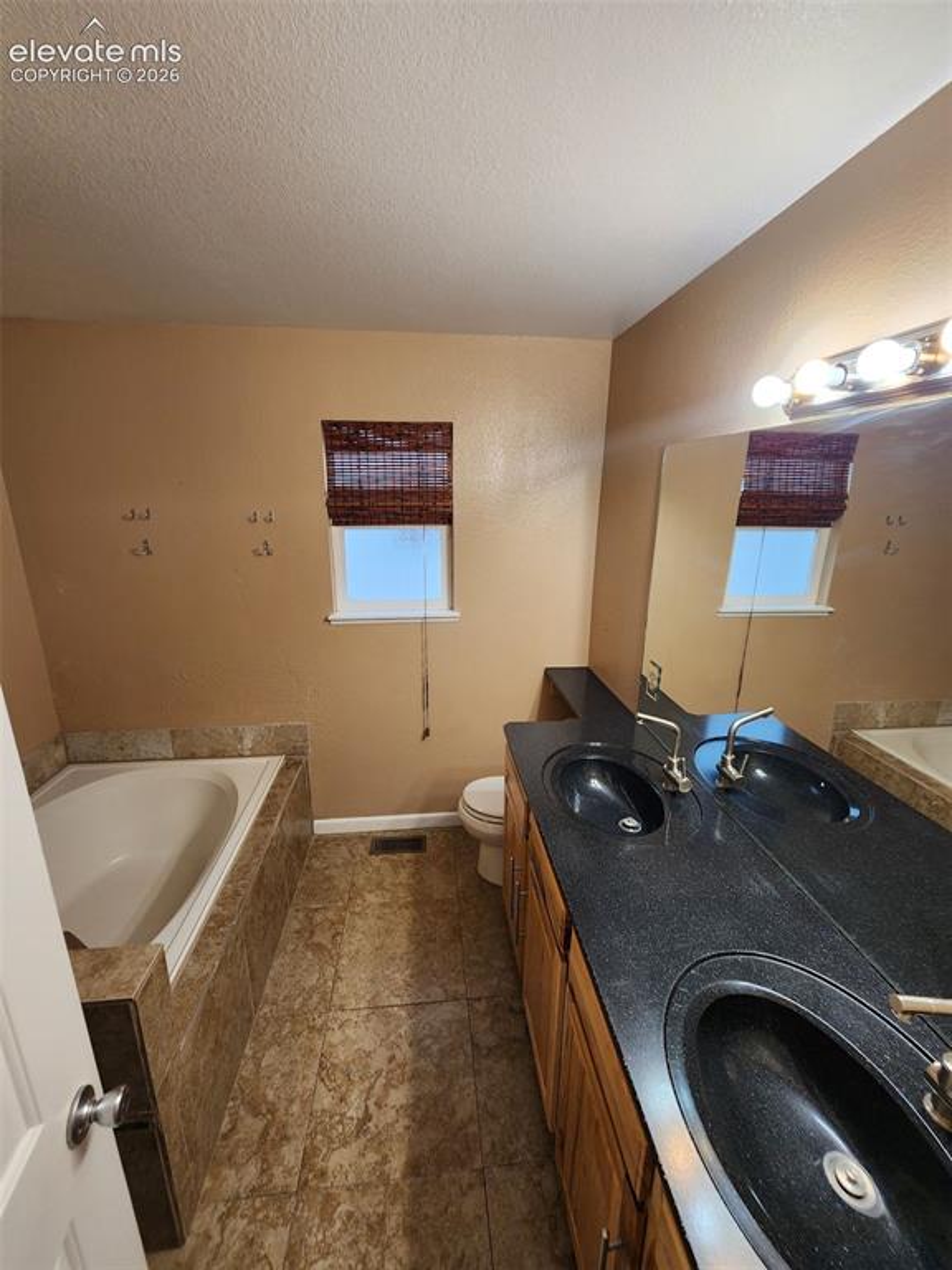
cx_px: 476
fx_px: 477
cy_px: 635
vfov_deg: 106.2
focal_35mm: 13
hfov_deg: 89.9
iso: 160
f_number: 2.2
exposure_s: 1/60
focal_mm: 2.2
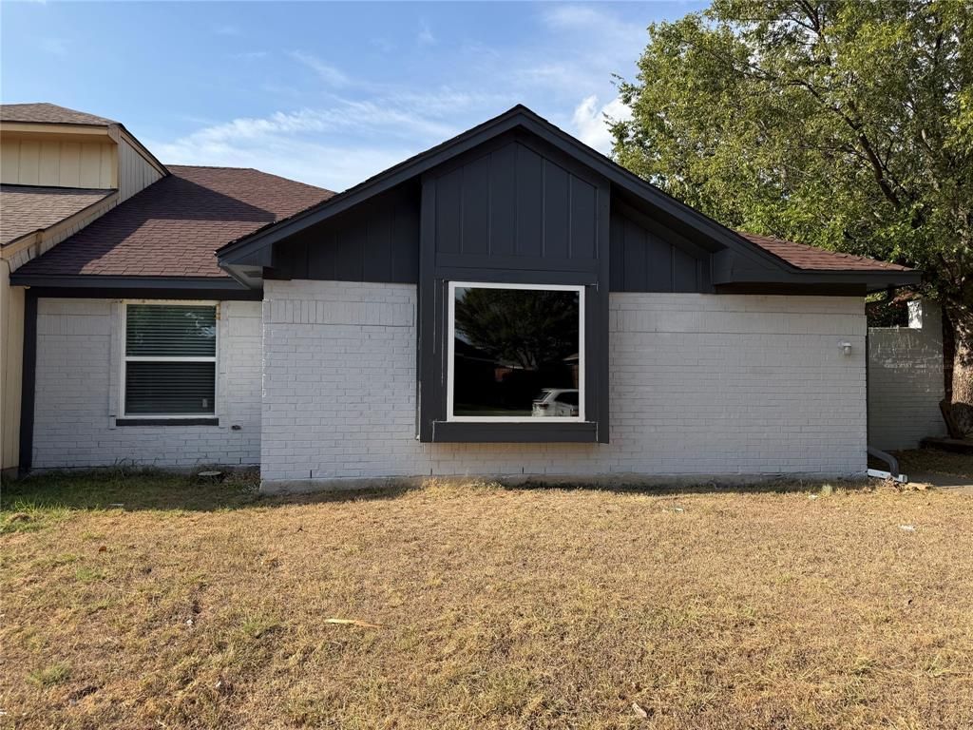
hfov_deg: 71.6
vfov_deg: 56.8
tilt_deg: +3.3
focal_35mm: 24
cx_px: 486
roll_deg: +0.1
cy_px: 365
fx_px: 675
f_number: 1.78
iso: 80
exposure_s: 1/3425
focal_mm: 6.76
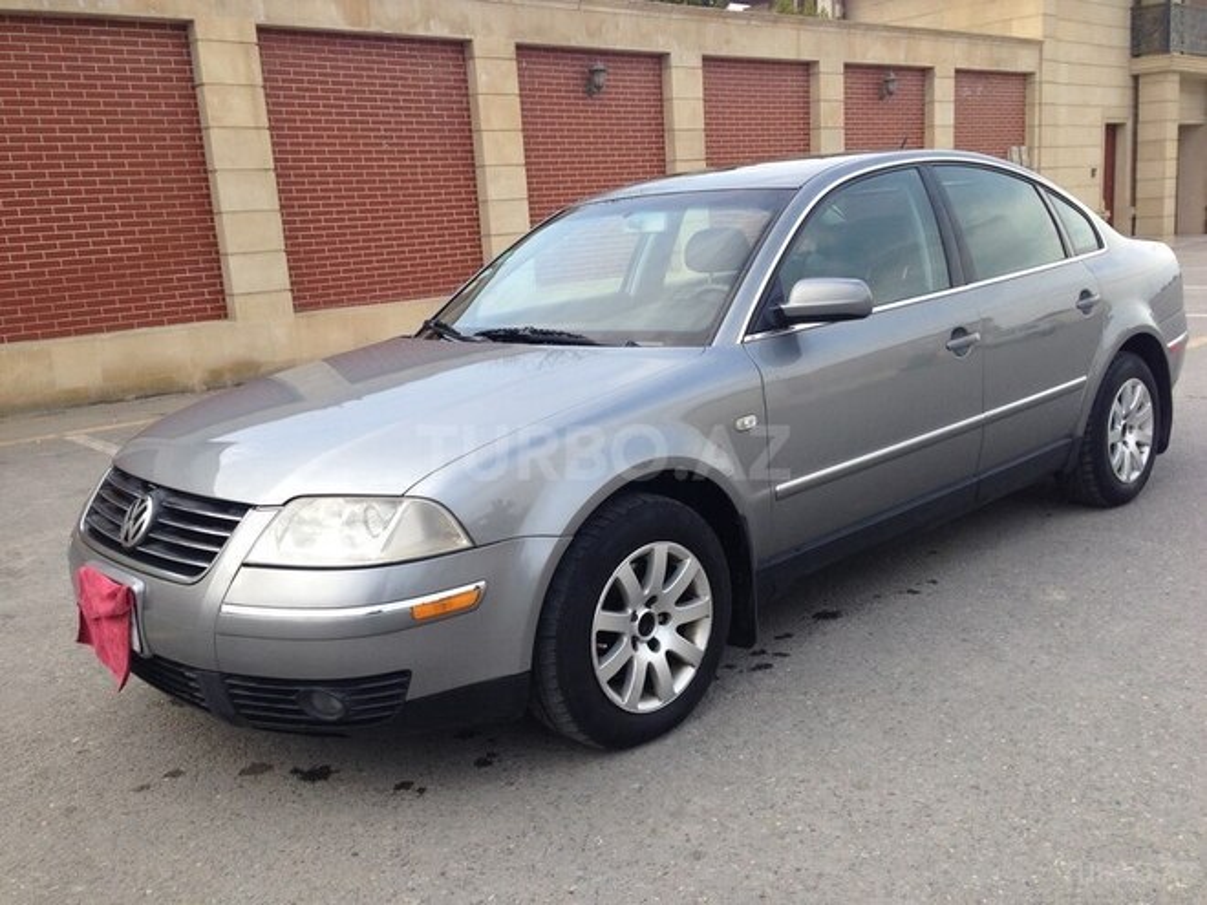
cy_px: 452
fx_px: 1151
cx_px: 604
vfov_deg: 42.9
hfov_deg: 55.4
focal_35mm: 33
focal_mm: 4.12
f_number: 2.4
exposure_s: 1/321
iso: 50
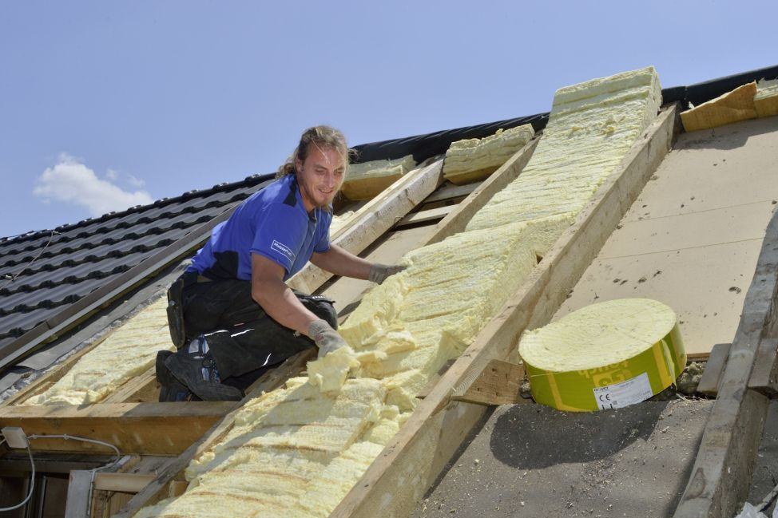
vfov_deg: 34.2
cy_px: 265
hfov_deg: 49.6
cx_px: 386
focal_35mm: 39
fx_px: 843
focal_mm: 38
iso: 100
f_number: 16
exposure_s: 1/250
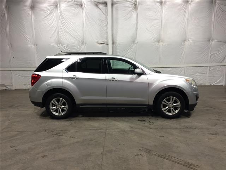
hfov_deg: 61.7
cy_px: 85
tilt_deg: -9.7
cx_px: 113
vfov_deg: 48.2
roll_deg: +2.6
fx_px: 189
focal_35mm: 29
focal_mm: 4.15
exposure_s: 1/30
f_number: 2.2
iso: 64
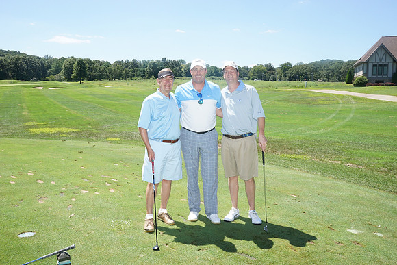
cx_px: 198
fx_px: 386
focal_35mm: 35
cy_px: 132
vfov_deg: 37.9
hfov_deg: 54.4
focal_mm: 35
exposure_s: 1/200
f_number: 18
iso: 800
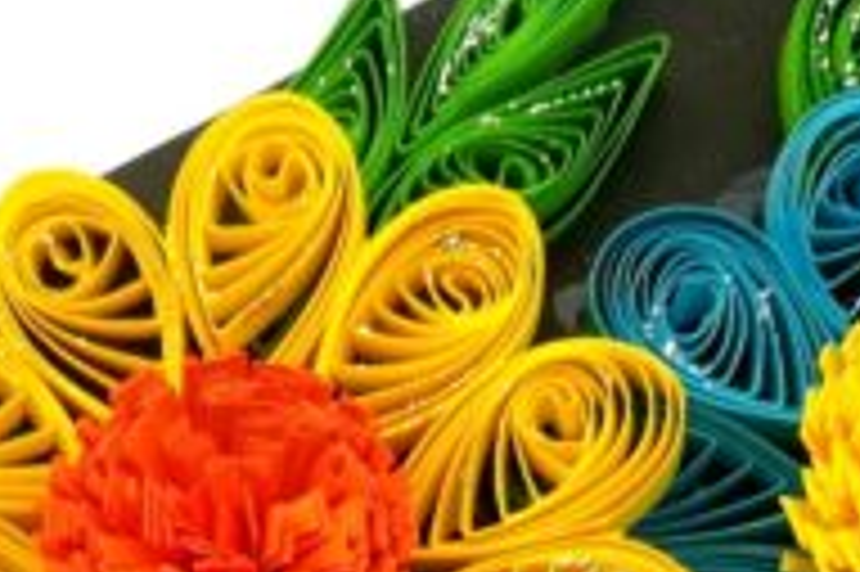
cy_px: 986
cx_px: 266
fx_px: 2029
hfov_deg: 23.8
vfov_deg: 14.4
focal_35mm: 85
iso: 64
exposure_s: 1/120
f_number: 2.2
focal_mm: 3.83
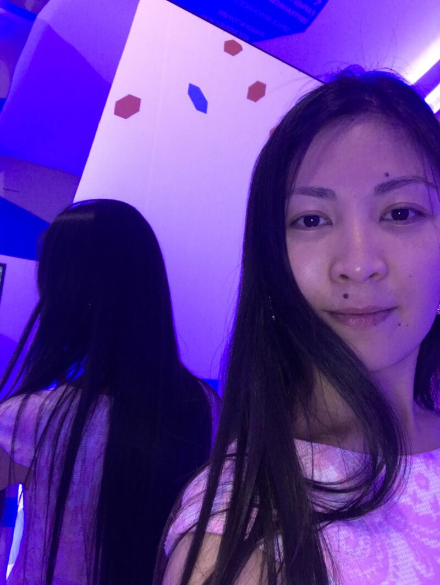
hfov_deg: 44.2
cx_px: 220
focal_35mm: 32
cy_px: 292
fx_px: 542
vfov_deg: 56.8
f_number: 2.2
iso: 160
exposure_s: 1/20
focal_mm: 2.87
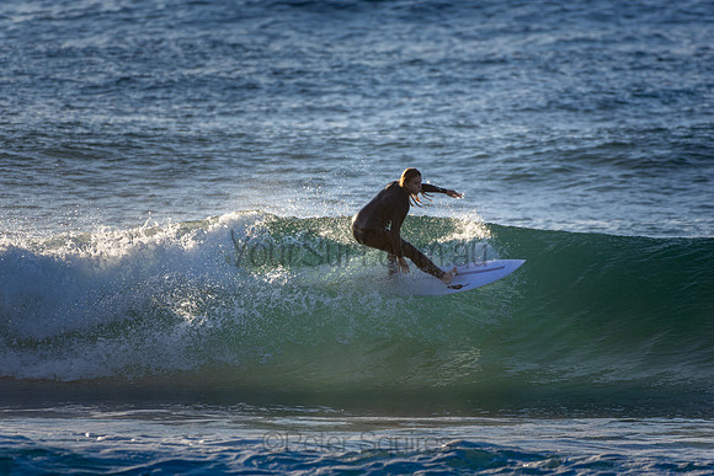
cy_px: 238
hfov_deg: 2.7
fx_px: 14878
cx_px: 357
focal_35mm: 750
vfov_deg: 1.8
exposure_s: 1/500
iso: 125
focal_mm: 500
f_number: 5.6
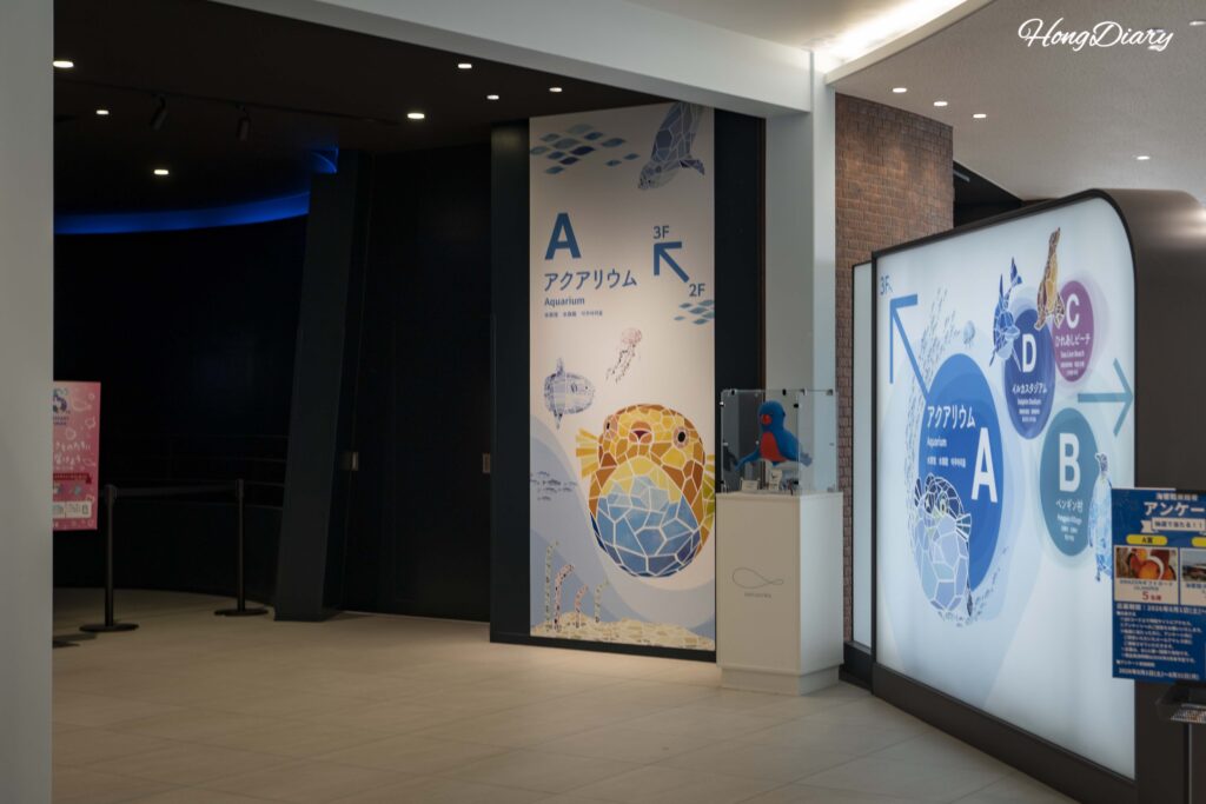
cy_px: 402
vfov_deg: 31.9
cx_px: 603
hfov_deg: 46.4
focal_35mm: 42
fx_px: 1407
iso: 320
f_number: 5.6
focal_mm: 42
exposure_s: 1/60
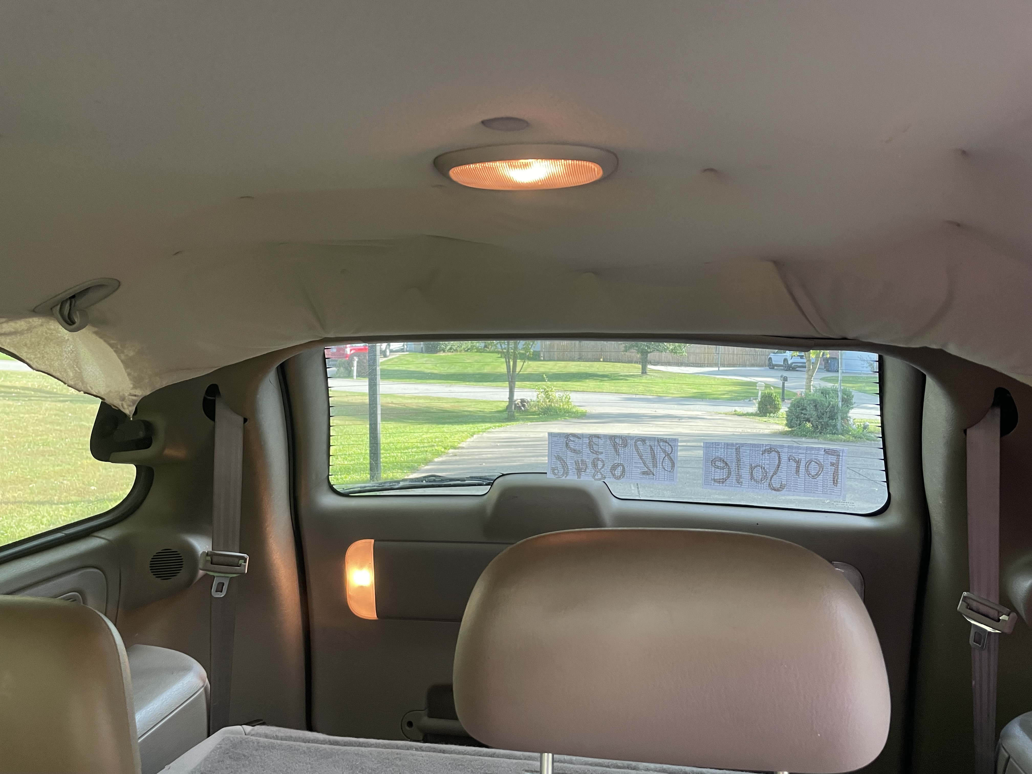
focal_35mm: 26
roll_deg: -0.4
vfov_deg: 53.1
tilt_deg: -3.2
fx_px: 775
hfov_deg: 67.3
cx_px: 516
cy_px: 387
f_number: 1.6
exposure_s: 1/89
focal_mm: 4.2
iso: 125
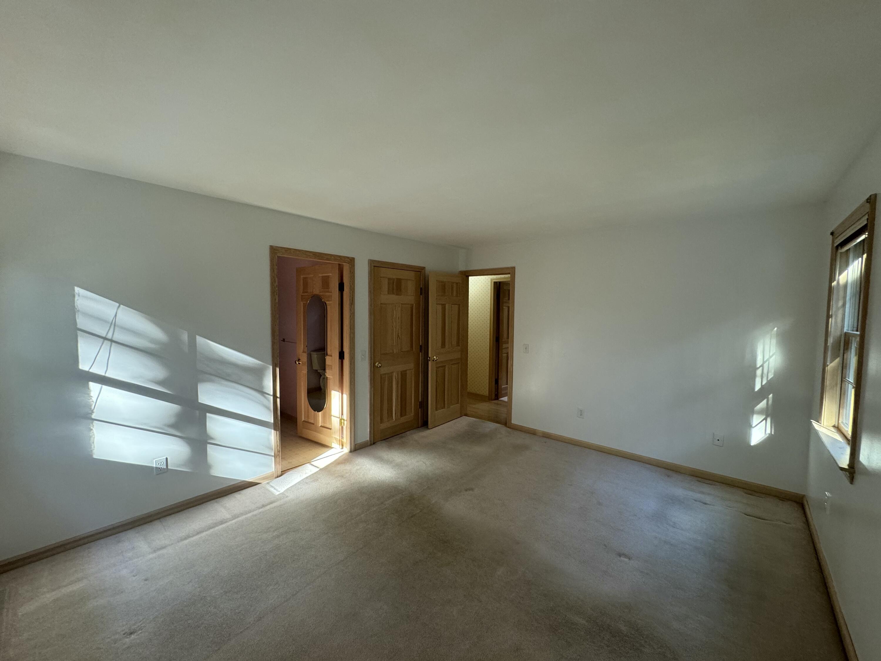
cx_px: 440
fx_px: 356
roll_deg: -0.7
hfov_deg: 102.1
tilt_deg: -3.6
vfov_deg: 85.7
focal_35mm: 14
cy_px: 330
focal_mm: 2.22
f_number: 2.2
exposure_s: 1/60
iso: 200
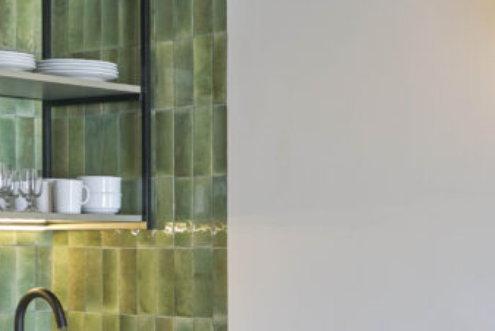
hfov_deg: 19.1
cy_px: 188
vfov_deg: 12.9
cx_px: 100
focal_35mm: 106
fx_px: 1459
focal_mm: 35
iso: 800
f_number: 3.5
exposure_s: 1/160
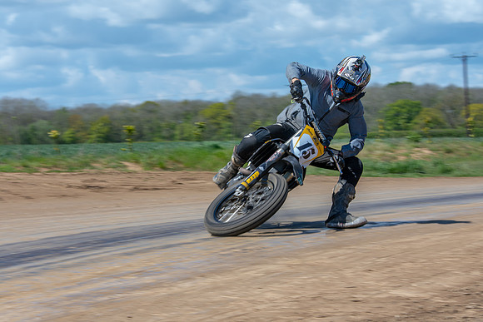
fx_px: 1912
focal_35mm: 142
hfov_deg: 14.4
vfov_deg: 9.6
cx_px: 242
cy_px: 161
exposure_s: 1/160
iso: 200
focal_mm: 95
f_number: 8
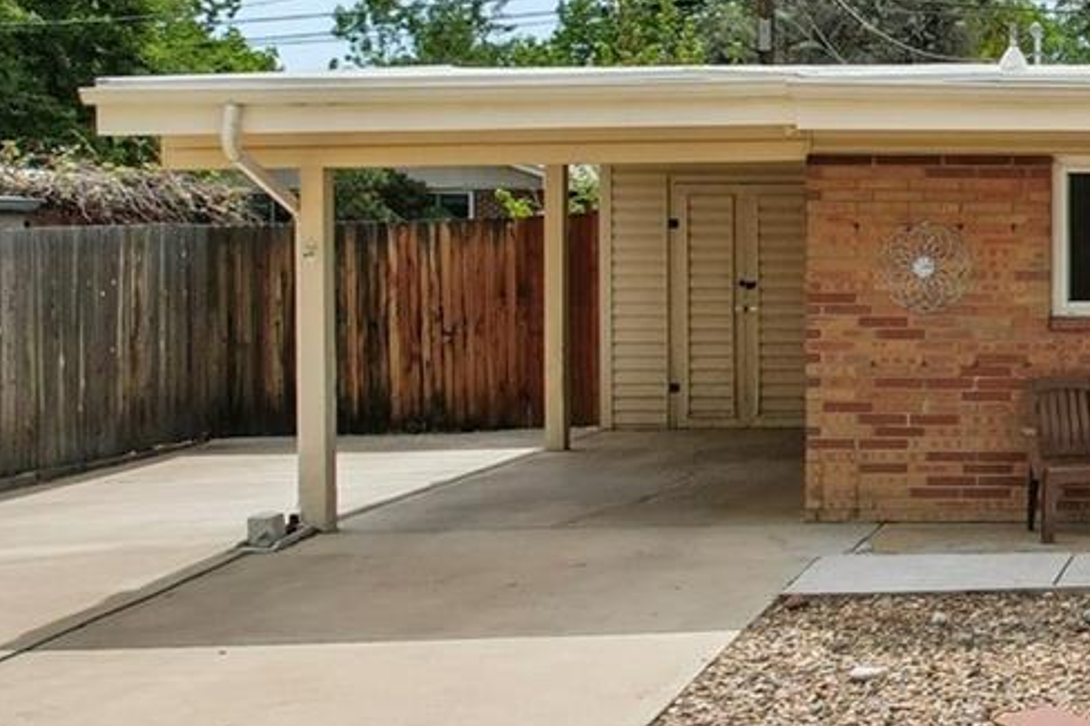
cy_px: 212
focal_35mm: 72
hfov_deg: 23.8
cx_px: 1514
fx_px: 2180
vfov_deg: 18.8
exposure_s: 1/3000
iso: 100
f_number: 2.8
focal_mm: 8.4
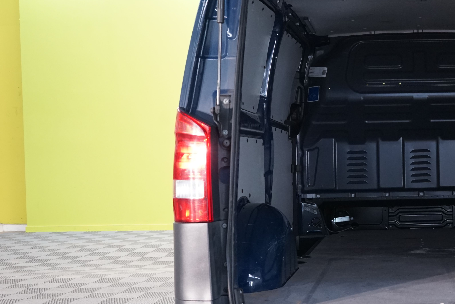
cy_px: 159
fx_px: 784
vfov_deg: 21.9
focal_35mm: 62
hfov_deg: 30.7
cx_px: 426
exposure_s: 1/30
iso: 2000
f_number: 5.6
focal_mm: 33
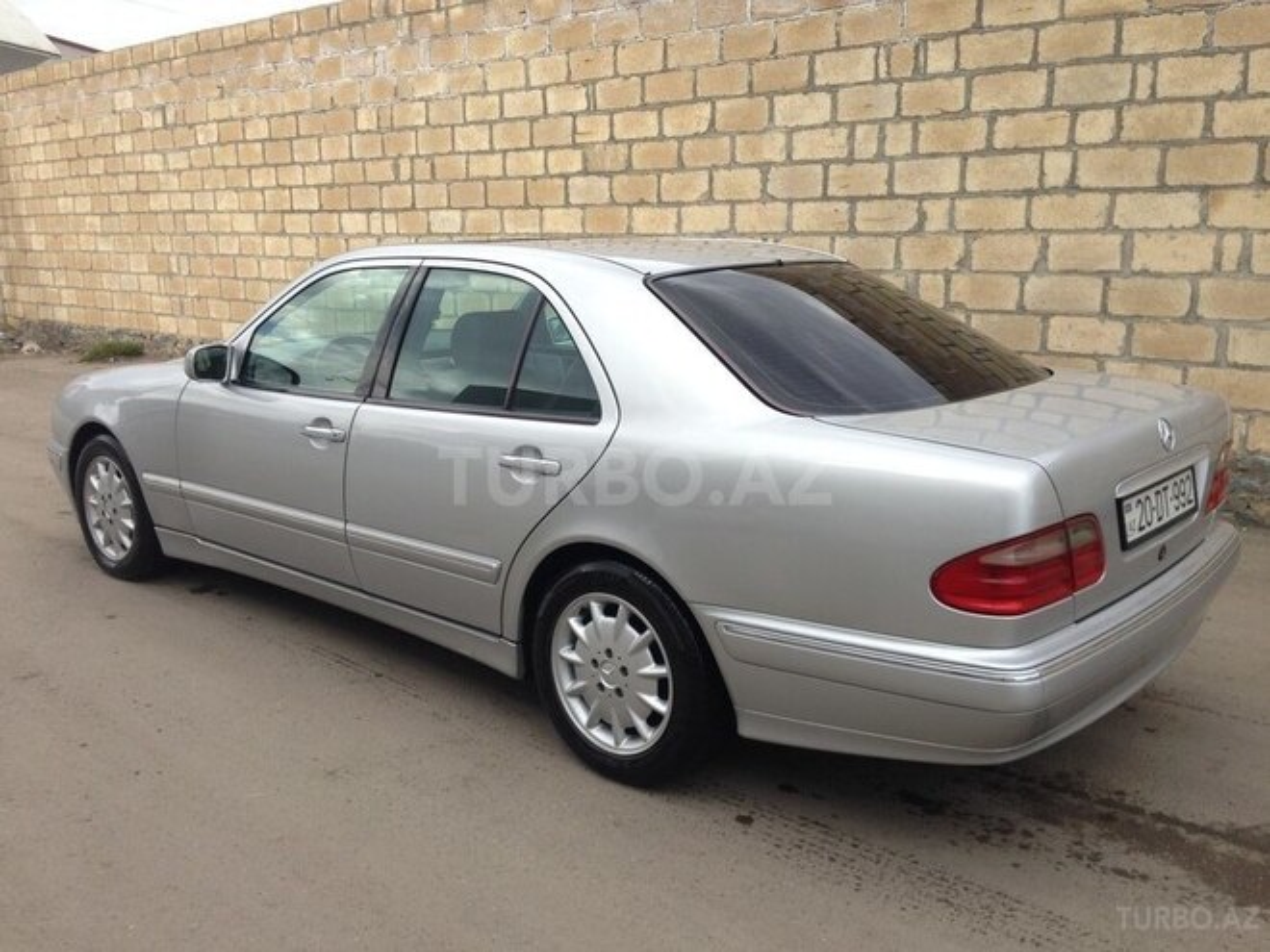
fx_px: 1211
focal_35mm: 33
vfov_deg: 42.9
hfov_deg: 55.4
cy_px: 476
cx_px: 635
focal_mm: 4.12
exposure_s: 1/475
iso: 50
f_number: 2.4
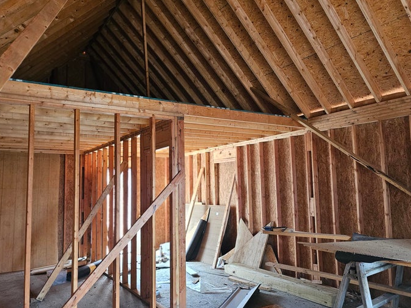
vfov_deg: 48.2
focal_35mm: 29
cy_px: 155
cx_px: 231
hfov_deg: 61.4
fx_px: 344
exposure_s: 1/60
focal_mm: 6.3
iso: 640
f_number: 1.7
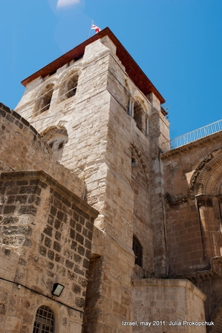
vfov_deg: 53.2
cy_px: 166
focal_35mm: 36
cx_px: 111
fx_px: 334
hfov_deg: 36.8
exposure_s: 1/400
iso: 100
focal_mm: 24
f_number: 6.3
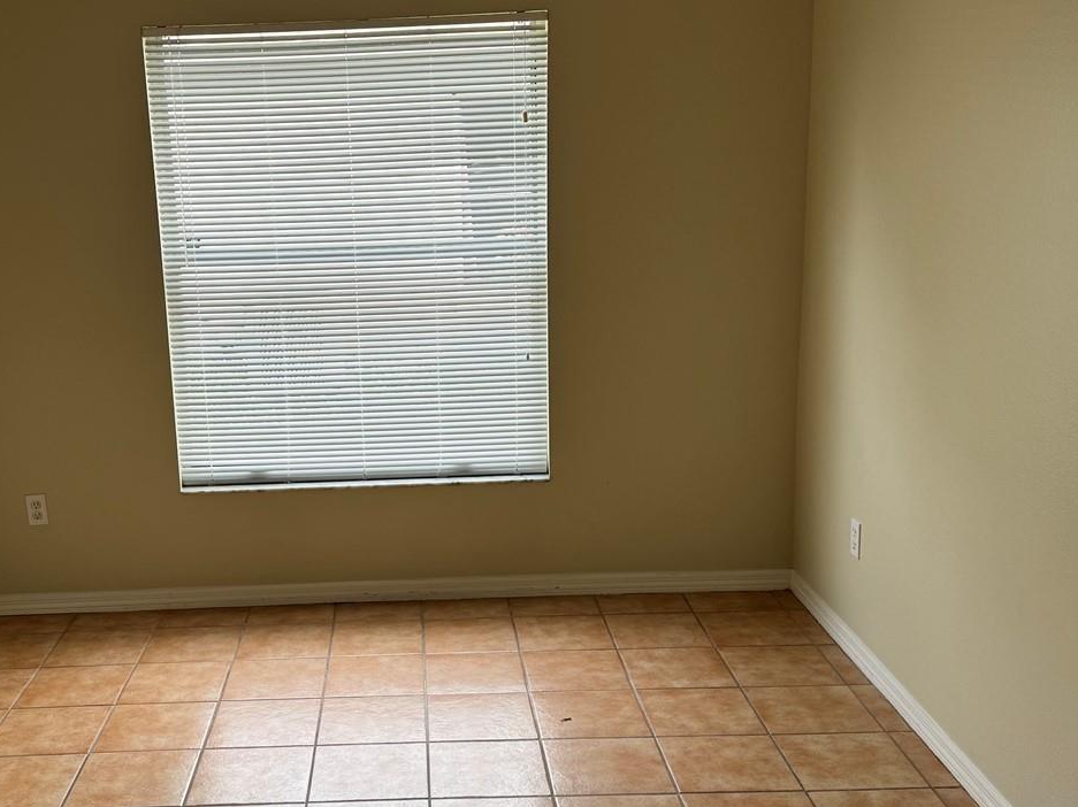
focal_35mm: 41
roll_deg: +2.1
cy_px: 451
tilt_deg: -12.8
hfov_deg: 45.4
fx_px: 1276
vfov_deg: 35.1
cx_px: 398
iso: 64
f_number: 1.78
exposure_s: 1/202
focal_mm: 6.76
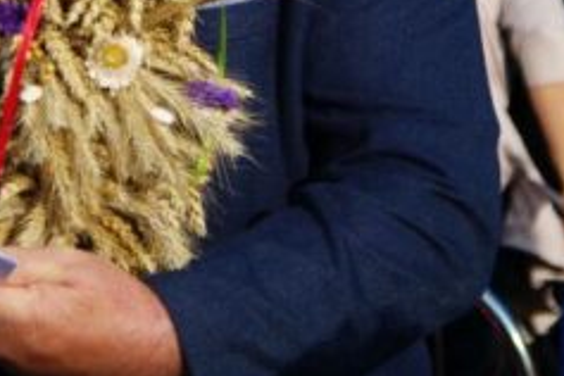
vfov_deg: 4.1
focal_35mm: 330
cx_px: 93
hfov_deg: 6.2
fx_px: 5170
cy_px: -226
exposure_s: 1/2000
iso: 280
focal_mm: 68
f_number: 4.5
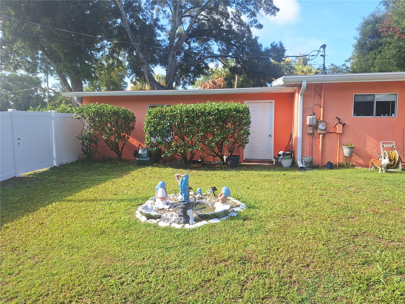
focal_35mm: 23
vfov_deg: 58.9
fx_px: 269
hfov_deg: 73.9
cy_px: 152
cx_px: 202
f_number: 1.8
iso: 40
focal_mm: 5.54
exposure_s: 1/891
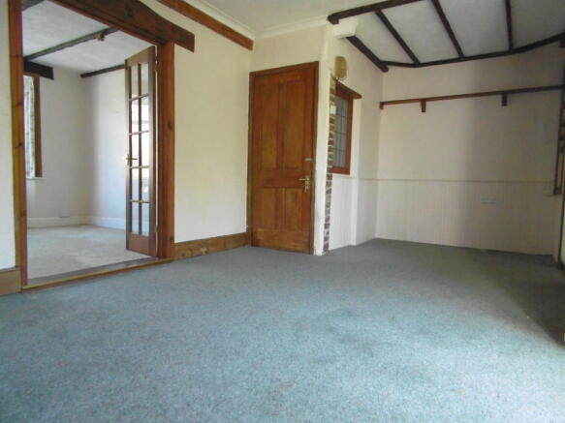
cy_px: 212
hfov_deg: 76.4
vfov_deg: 61.1
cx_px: 282
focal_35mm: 22
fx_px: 359
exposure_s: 1/125
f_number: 3
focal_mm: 4
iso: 640
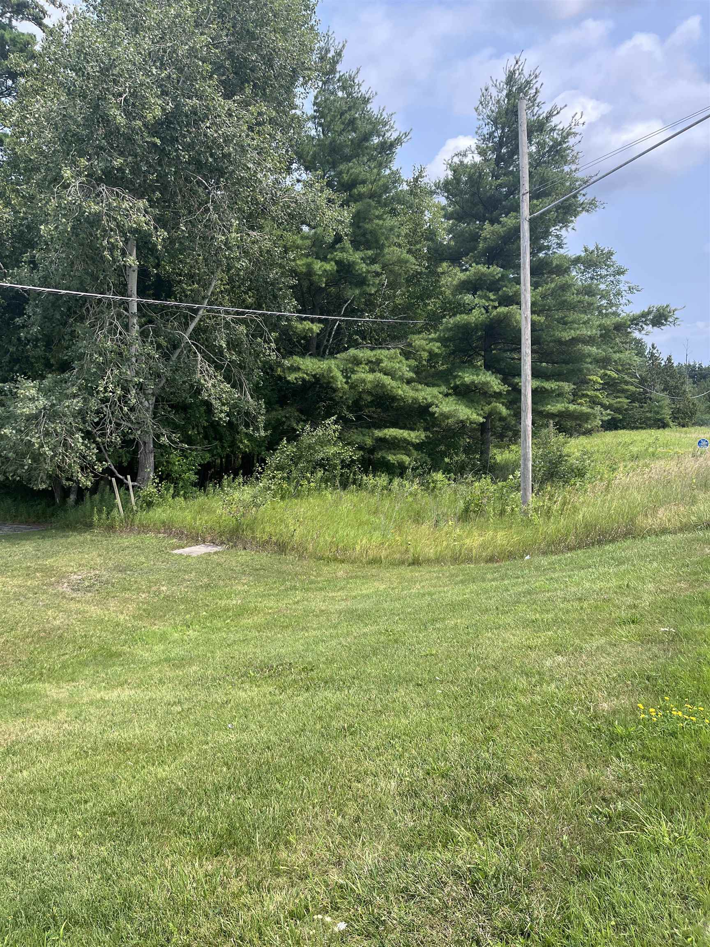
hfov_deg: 53.1
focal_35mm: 26
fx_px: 711
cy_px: 474
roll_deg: +2.4
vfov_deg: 67.3
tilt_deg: -0.7
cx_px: 355
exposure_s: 1/1776
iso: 50
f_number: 1.6
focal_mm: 5.1
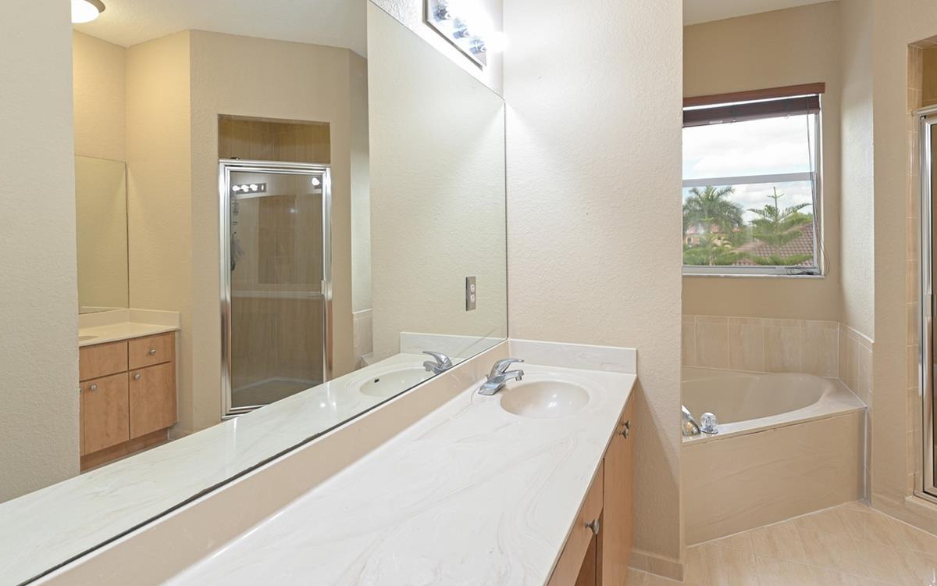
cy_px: 254
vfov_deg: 62.0
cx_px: 468
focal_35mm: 19
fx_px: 485
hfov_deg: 88.0
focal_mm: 14
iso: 200
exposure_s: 1/160
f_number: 5.6
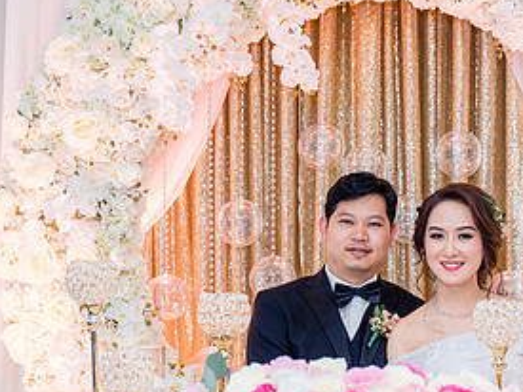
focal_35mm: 88
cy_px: 266
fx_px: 1329
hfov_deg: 22.2
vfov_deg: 16.7
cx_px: 345
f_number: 3.5
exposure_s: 1/160
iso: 800
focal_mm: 40
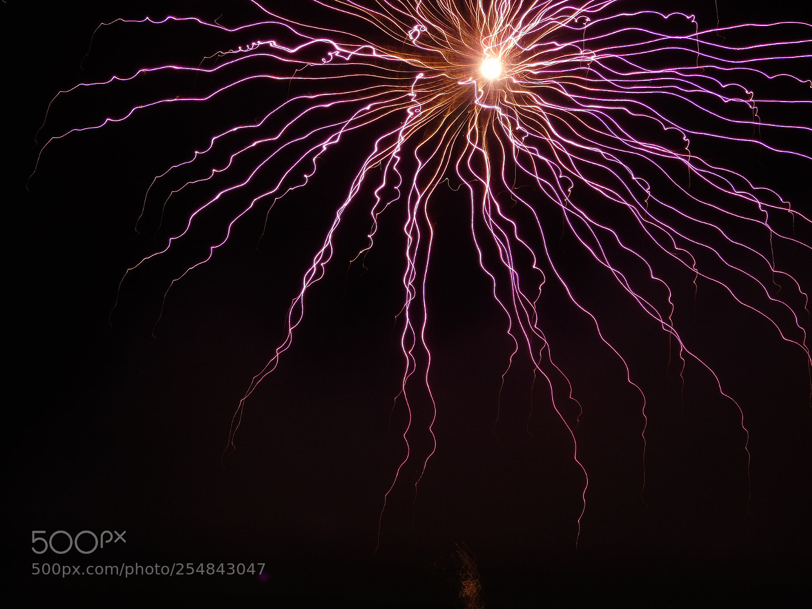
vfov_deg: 5.3
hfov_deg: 7.1
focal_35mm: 278
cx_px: 406
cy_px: 304
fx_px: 6521
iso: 80
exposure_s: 2
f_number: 5
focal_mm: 50
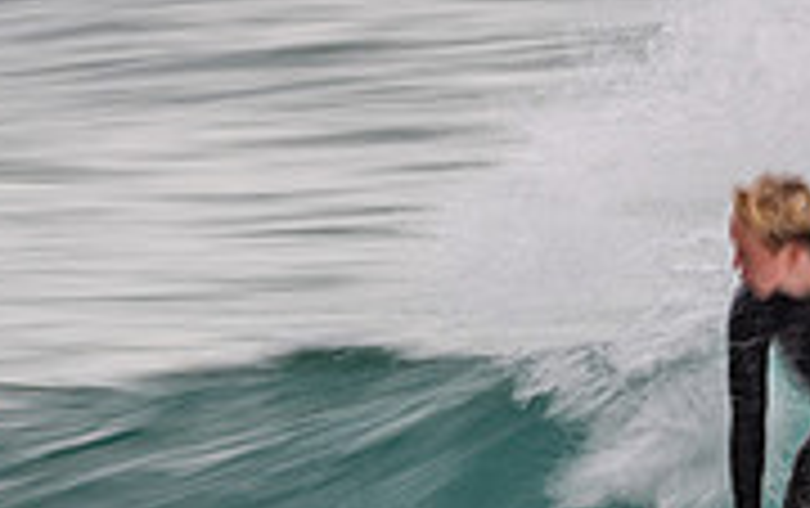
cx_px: 698
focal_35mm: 1641
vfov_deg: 0.8
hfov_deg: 1.3
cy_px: 605
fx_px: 36271
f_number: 16
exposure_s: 1/20
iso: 64
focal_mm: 500
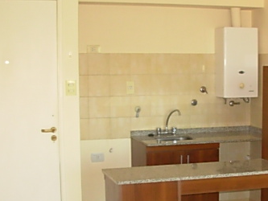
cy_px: 134
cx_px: 203
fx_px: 565
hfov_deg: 26.3
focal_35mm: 73
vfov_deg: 20.1
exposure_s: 1/65.9
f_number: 2.9
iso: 103
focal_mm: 6.3
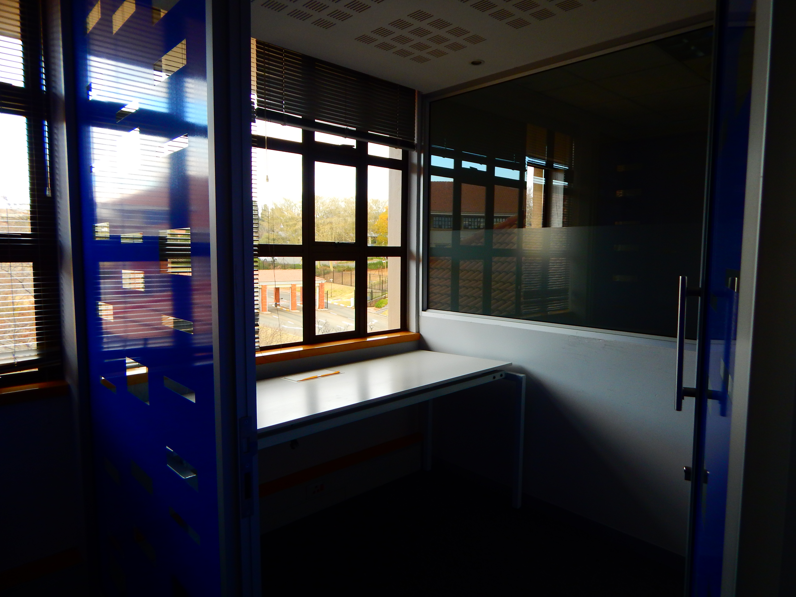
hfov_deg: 76.4
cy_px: 298
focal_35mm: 22
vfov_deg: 61.1
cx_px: 398
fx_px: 506
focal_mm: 4
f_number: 3
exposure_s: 1/30
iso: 125
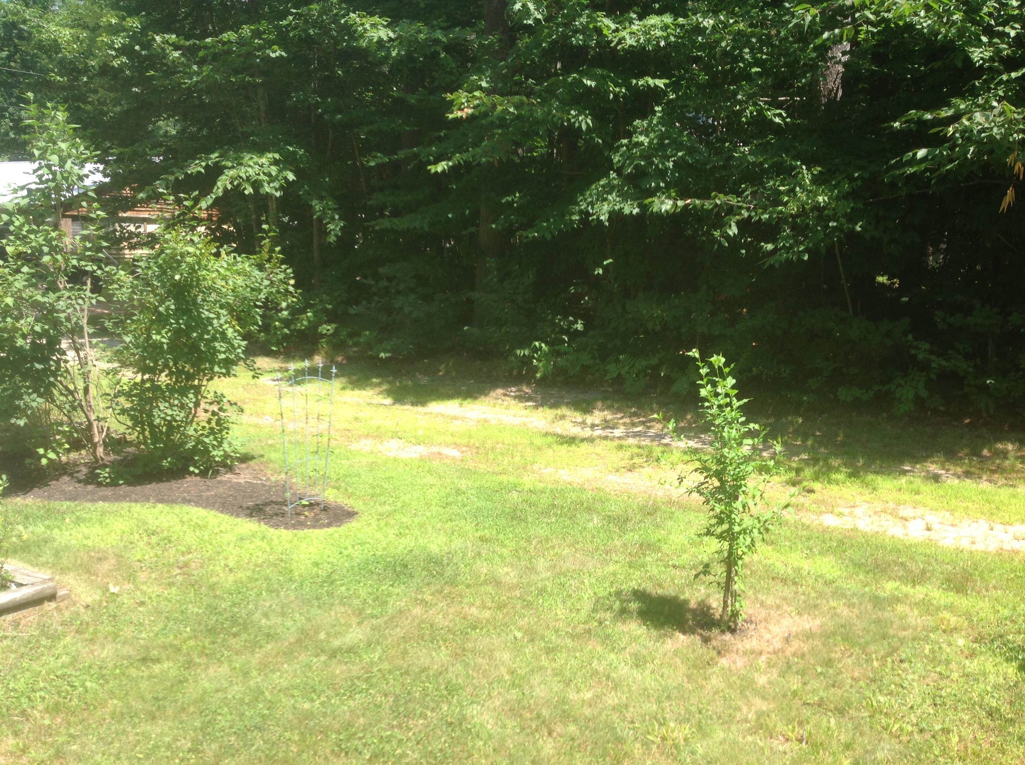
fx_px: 1035
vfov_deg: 40.6
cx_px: 512
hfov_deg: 52.7
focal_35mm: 35
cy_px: 382
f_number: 2.4
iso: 50
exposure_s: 1/540
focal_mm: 4.28
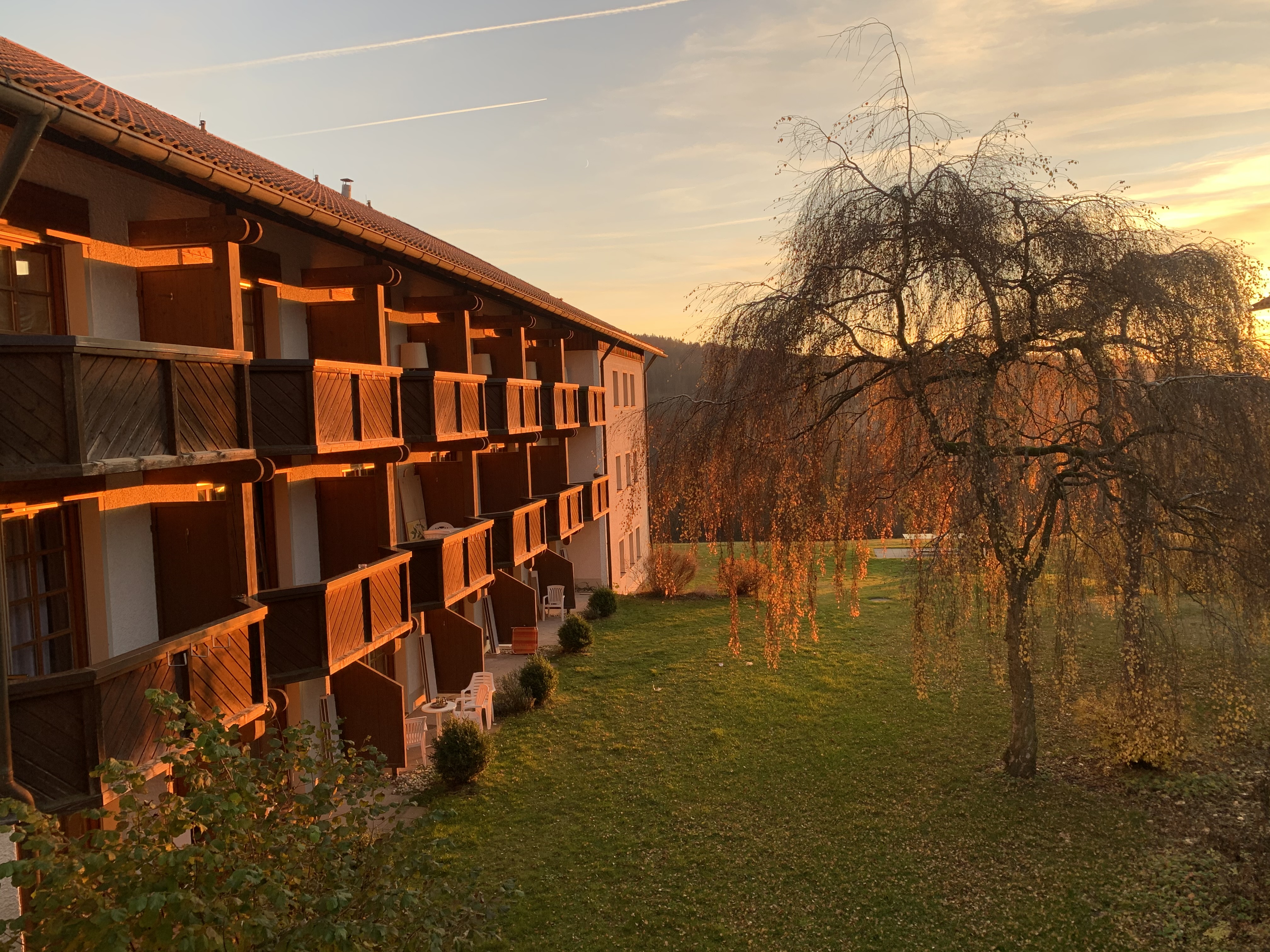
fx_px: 954
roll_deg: +2.7
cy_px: 476
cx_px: 635
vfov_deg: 53.1
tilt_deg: -4.9
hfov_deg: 67.3
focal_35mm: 26
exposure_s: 1/122
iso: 32
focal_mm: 4.25
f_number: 1.8
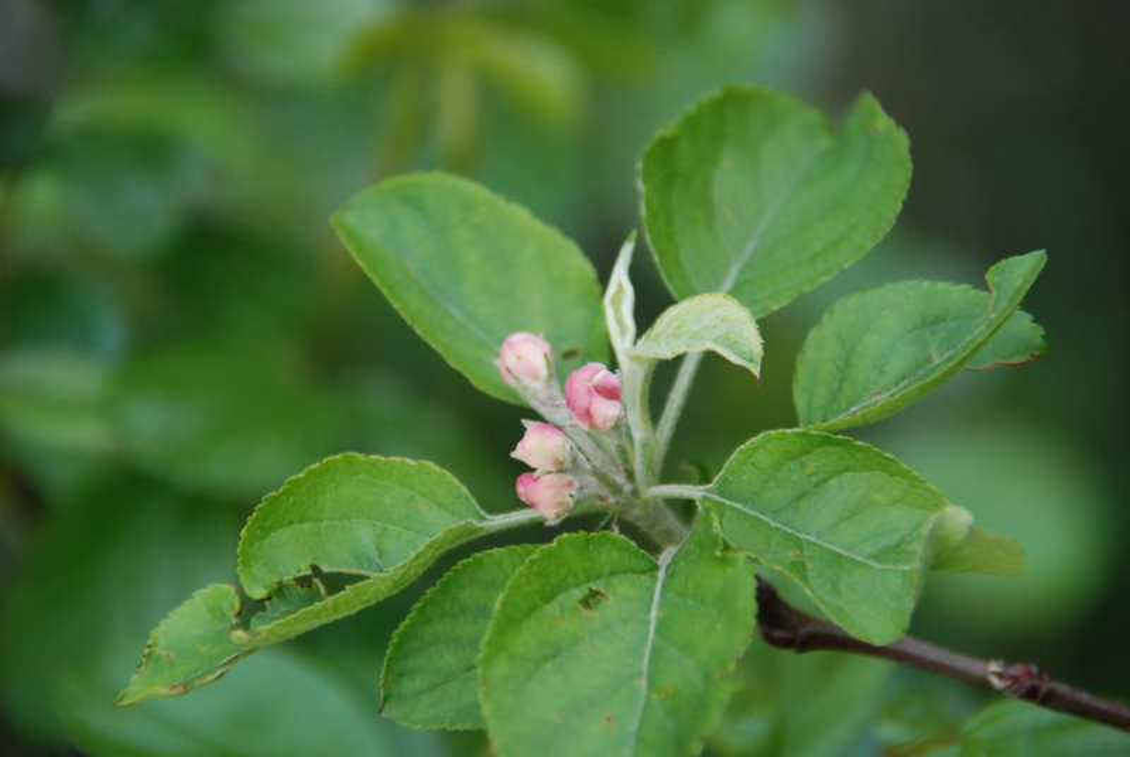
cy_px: 378
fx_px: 14146
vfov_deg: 3.1
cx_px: 565
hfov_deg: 4.6
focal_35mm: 450
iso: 800
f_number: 5.6
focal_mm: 300
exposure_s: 1/250
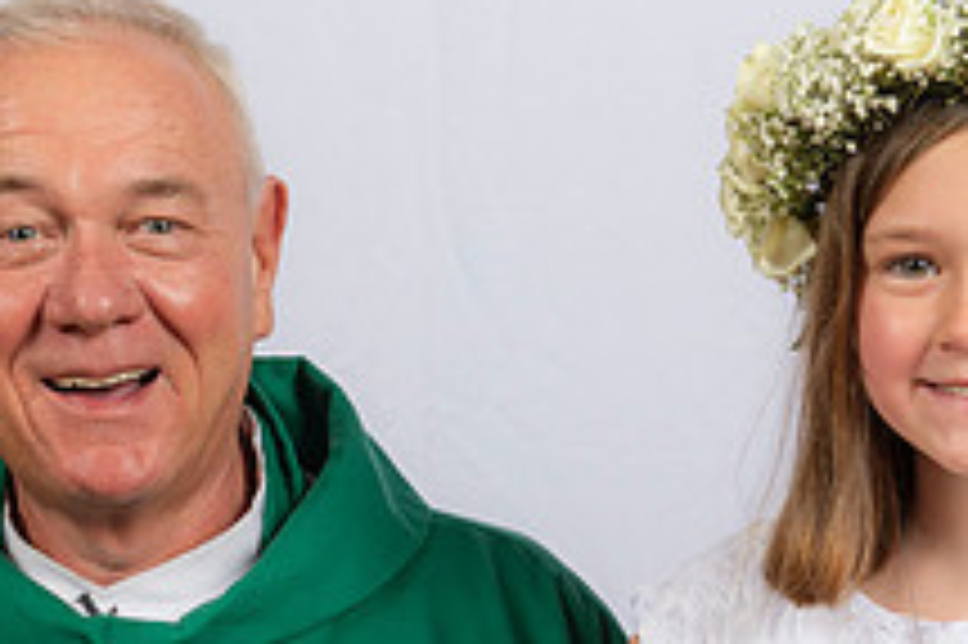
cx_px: 450
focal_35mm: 151
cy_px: 698
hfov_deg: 13.6
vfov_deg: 9.0
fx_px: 4057
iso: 320
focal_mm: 56
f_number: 8
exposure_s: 1/200
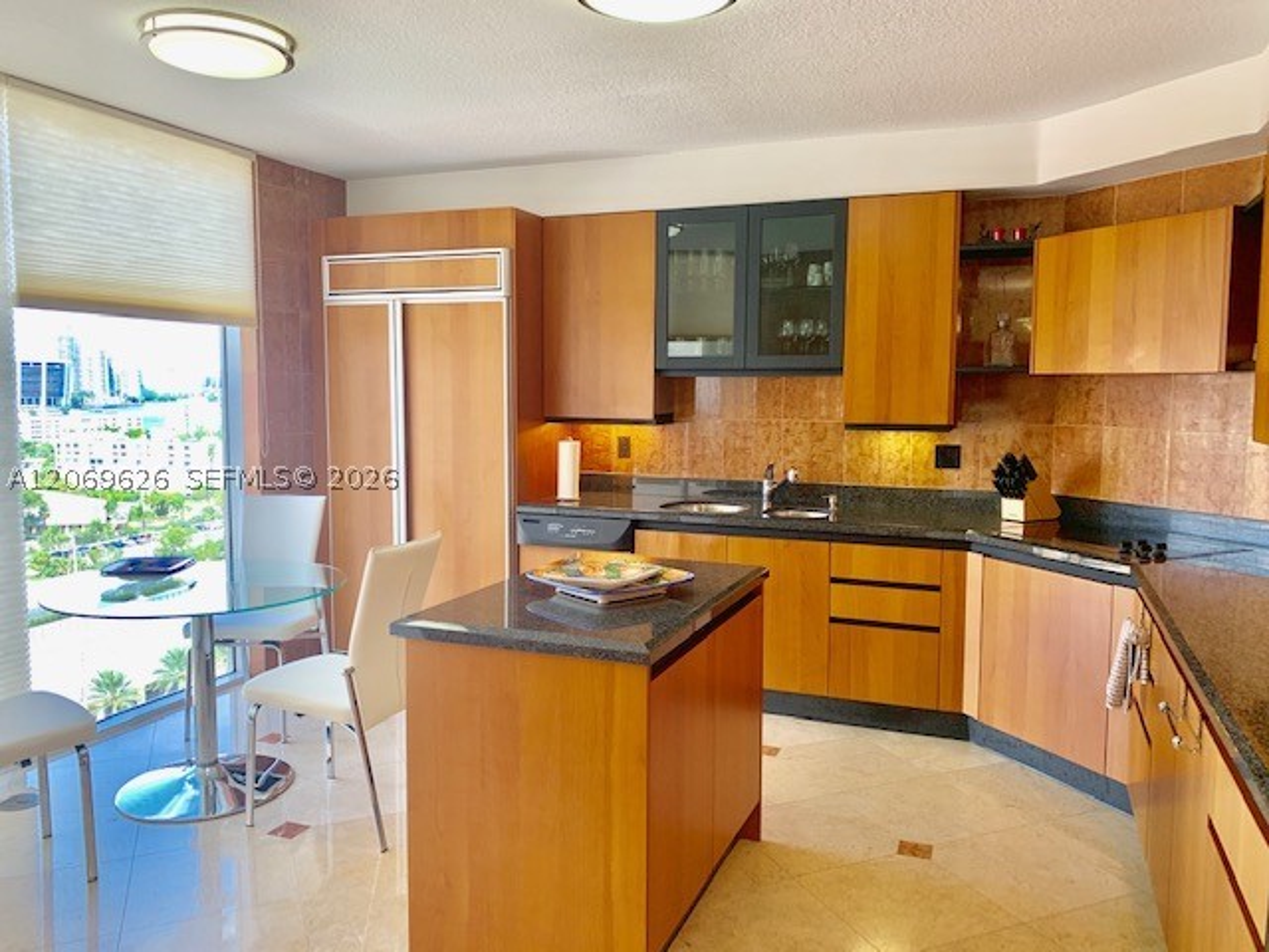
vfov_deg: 53.1
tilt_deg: -4.6
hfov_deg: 67.3
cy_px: 476
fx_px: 953
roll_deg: -0.5
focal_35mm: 26
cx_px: 634
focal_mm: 4.25
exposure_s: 1/89
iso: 100
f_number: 1.8
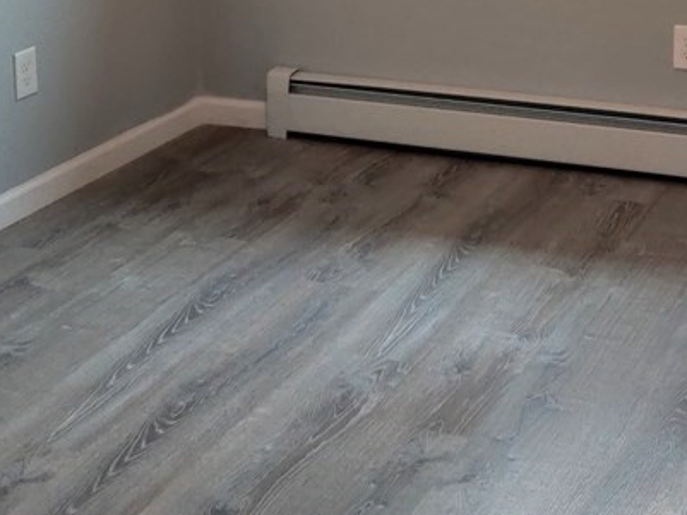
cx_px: 606
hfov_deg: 27.2
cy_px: -89
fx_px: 1370
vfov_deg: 20.1
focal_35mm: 69
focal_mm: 4.75
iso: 500
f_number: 1.65
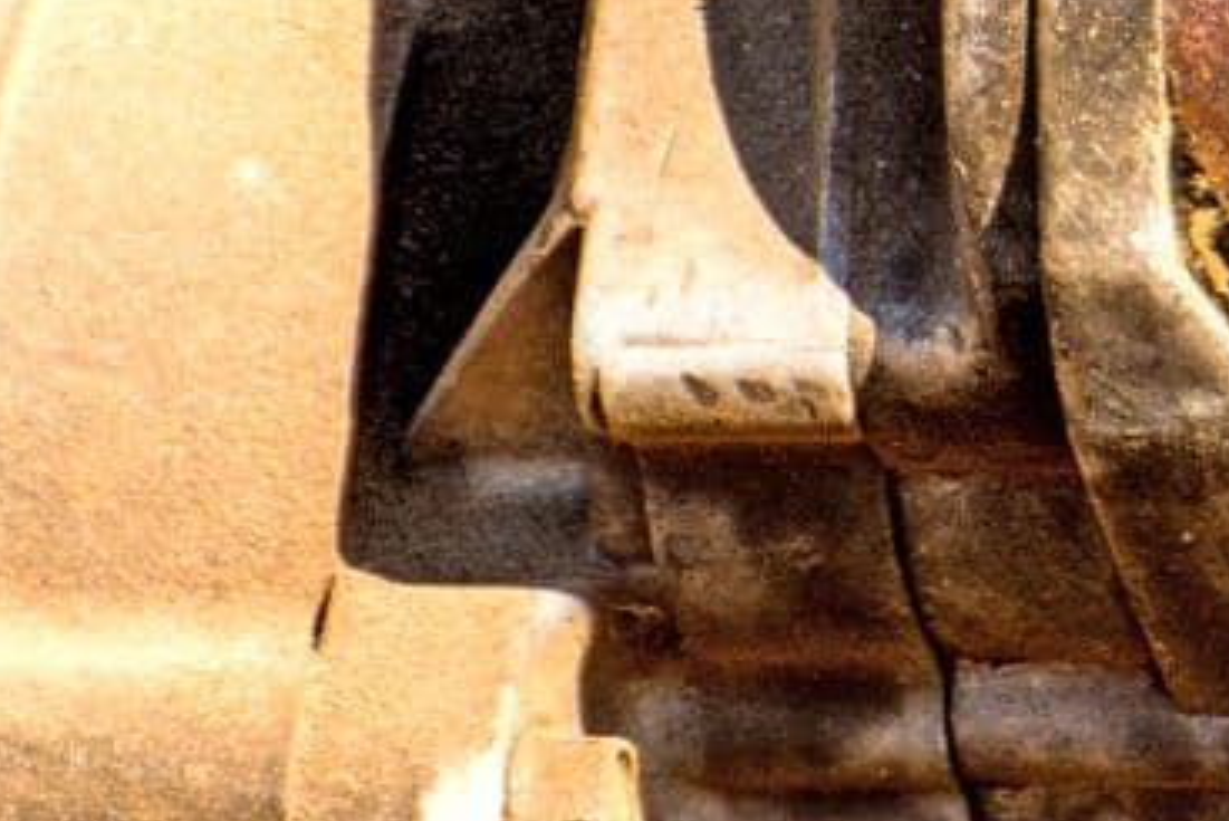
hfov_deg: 1.9
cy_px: -1195
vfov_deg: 1.3
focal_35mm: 1081
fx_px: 36917
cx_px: 2823
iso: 200
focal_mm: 155
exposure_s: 1/250
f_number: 7.1
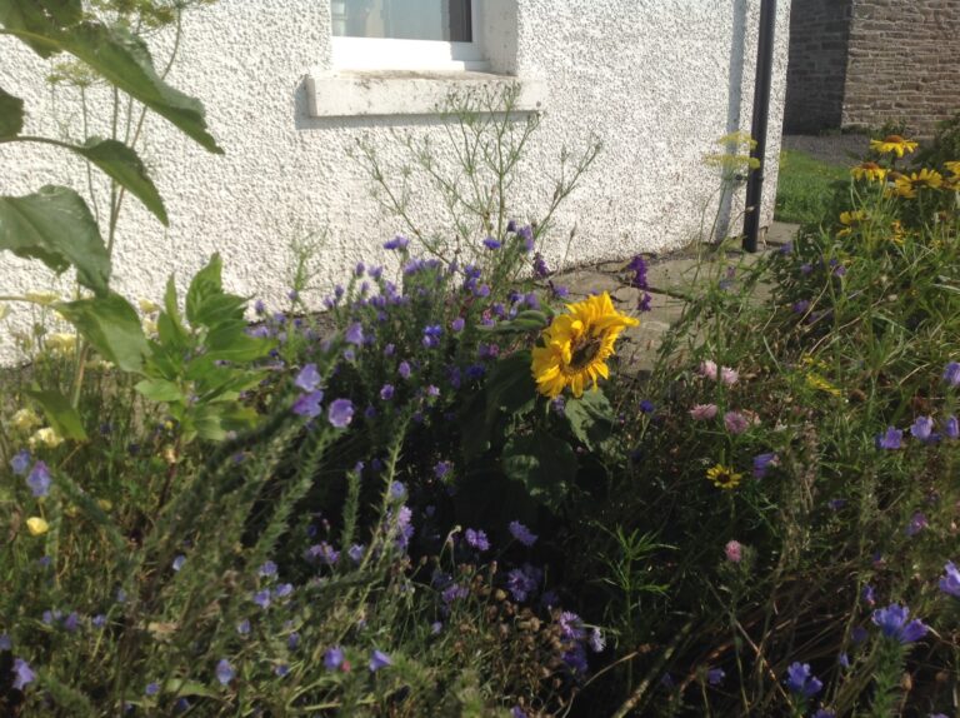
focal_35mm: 35
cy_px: 359
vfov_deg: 40.6
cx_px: 480
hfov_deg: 52.7
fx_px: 969
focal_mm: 4.28
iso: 50
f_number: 2.4
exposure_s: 1/3367
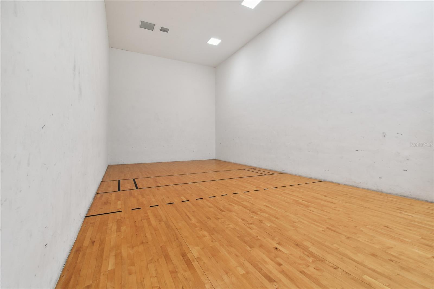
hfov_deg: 100.4
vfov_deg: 77.3
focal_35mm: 15
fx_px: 181
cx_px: 217
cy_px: 144
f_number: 7.1
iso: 100
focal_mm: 10
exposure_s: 1/2
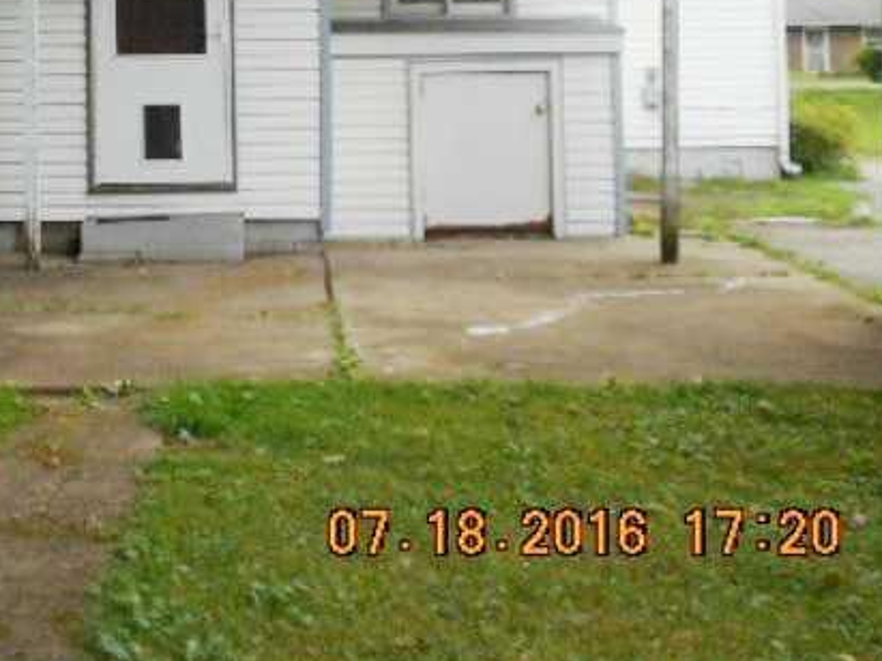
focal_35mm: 72
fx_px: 1834
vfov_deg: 19.9
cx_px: 84
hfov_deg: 26.1
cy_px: 28
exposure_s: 1/100
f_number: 3.9
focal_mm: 6.7
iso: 80
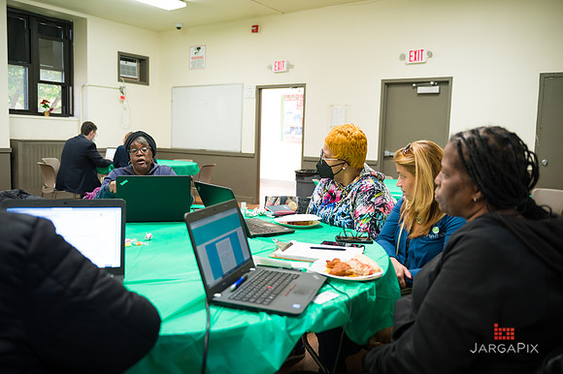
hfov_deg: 60.3
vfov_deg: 42.3
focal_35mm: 31
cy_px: 187
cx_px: 282
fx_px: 485
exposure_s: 1/200
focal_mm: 31
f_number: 3.2
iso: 1600
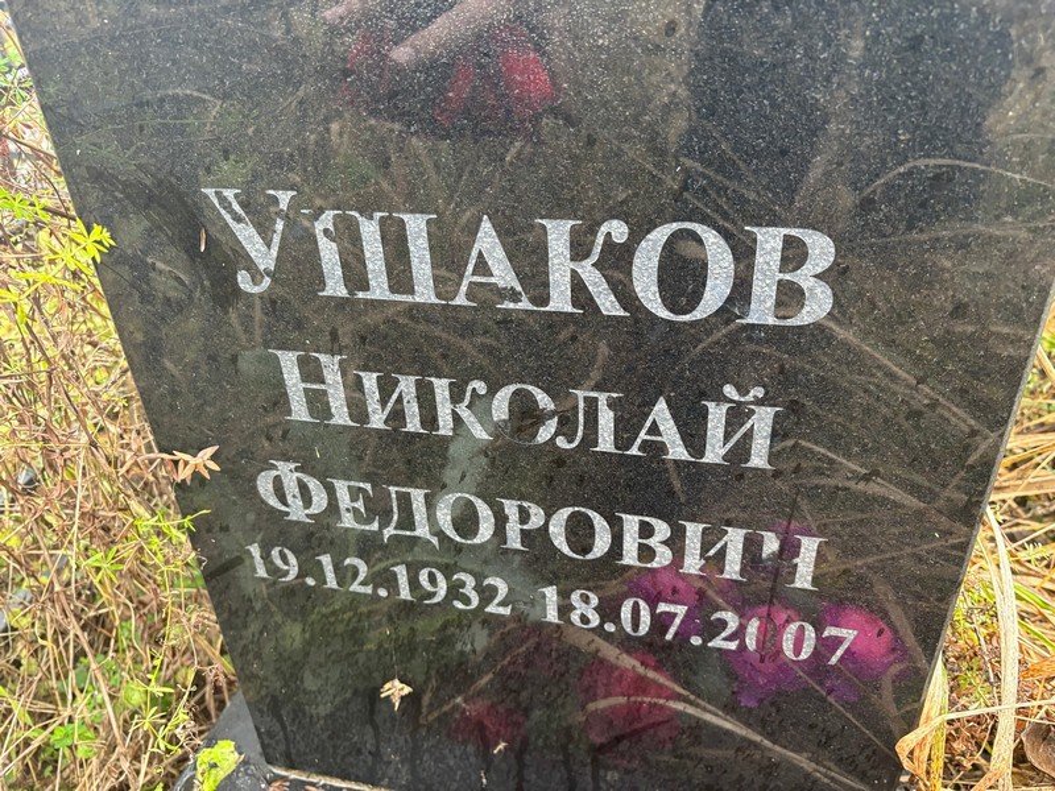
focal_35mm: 26
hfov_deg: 67.3
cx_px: 528
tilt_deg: -31.9
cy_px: 396
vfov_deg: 53.1
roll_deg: +0.9
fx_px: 792
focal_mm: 5.96
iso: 250
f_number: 1.6
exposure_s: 1/60
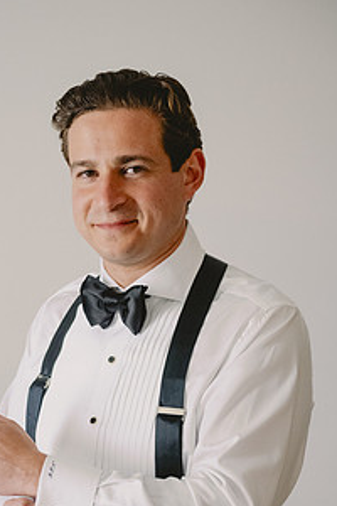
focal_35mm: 105
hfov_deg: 13.0
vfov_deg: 19.4
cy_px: 349
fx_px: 1474
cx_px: 96
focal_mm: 70
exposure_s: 1/160
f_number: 2.8
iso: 1600
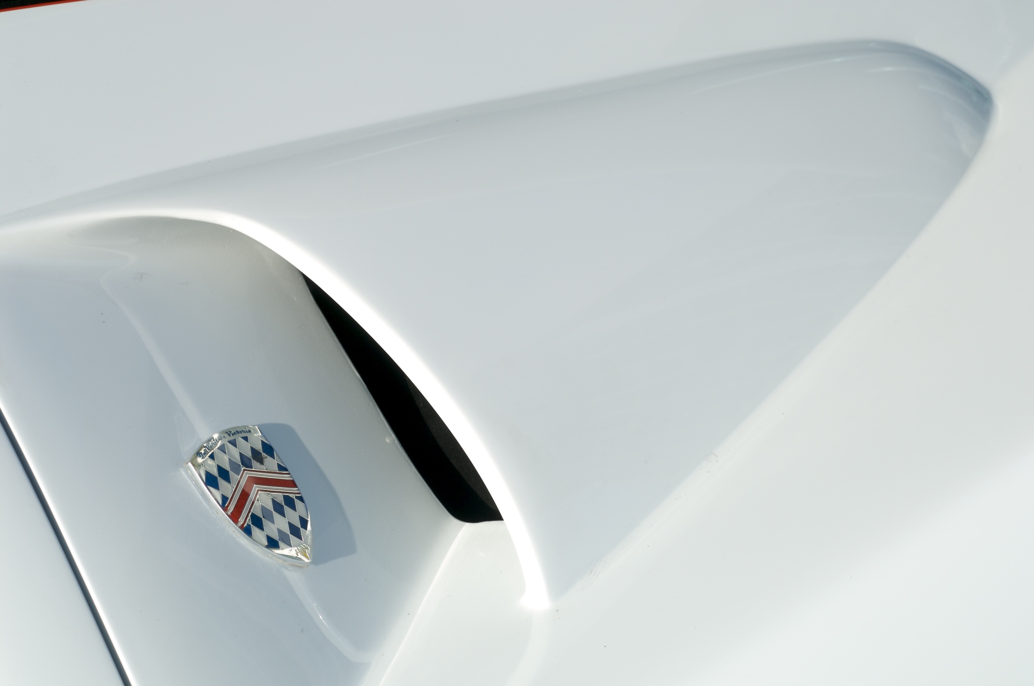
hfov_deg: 22.6
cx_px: 517
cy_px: 343
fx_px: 2581
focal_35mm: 90
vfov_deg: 15.1
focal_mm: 60
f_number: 7.1
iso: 100
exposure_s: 1/200
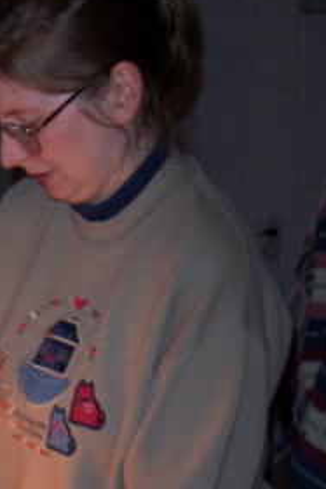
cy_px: 539
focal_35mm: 100
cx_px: -123
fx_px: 1360
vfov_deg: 19.5
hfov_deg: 13.1
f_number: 2.8
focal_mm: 8
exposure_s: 1/30
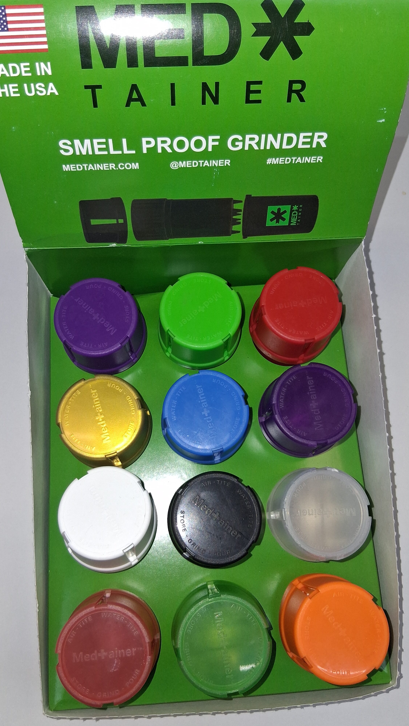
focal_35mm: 29
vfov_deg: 66.1
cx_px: 194
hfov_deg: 40.2
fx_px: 559
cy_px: 364
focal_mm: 3.98
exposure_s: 1/100
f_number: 1.8
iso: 100
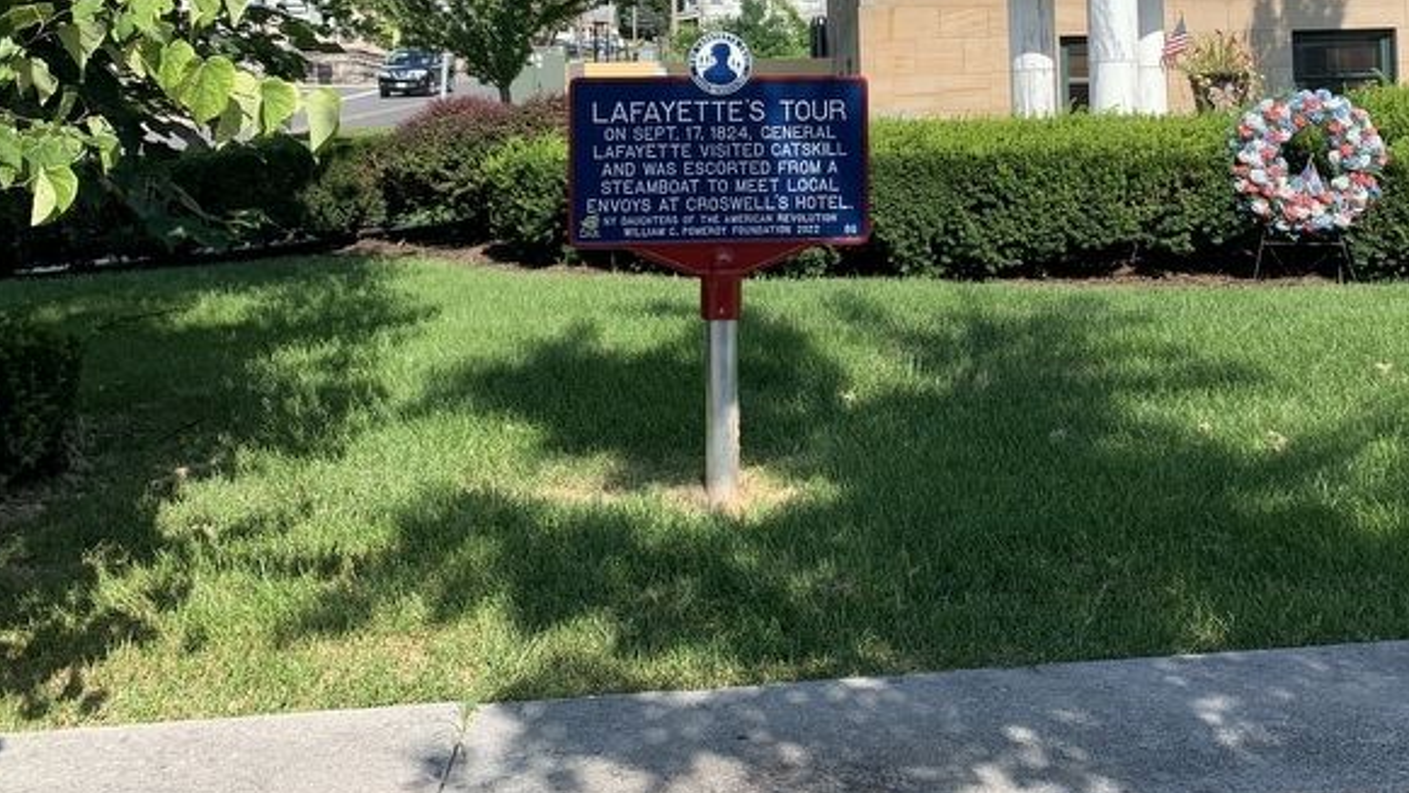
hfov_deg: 51.1
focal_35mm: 39
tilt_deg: +2.5
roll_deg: +0.9
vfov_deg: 29.5
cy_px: 116
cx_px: 875
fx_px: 1457
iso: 25
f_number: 1.8
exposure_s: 1/1748
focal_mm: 4.25
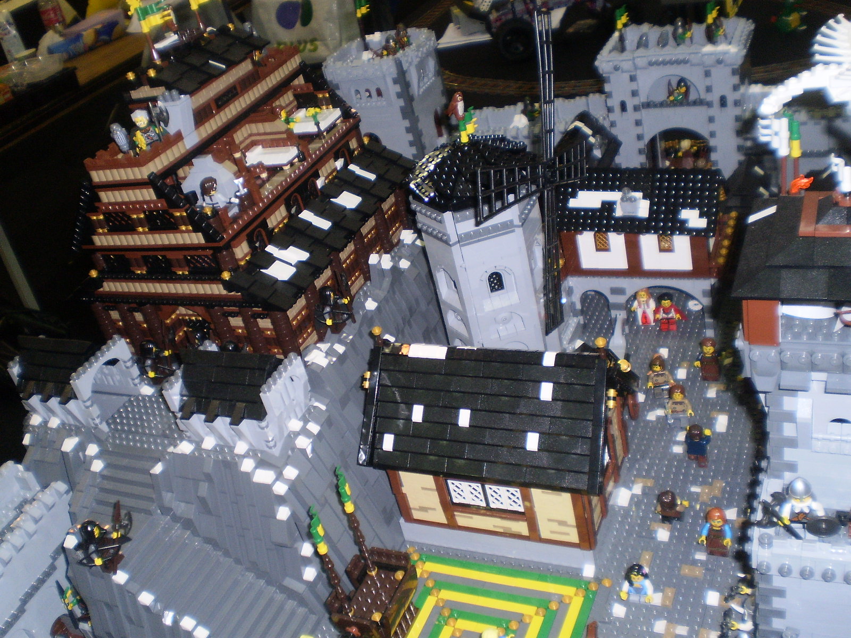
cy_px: 319
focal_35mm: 36
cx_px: 426
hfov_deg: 51.4
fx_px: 885
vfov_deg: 39.7
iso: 125
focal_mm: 6.3
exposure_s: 1/30
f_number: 3.1
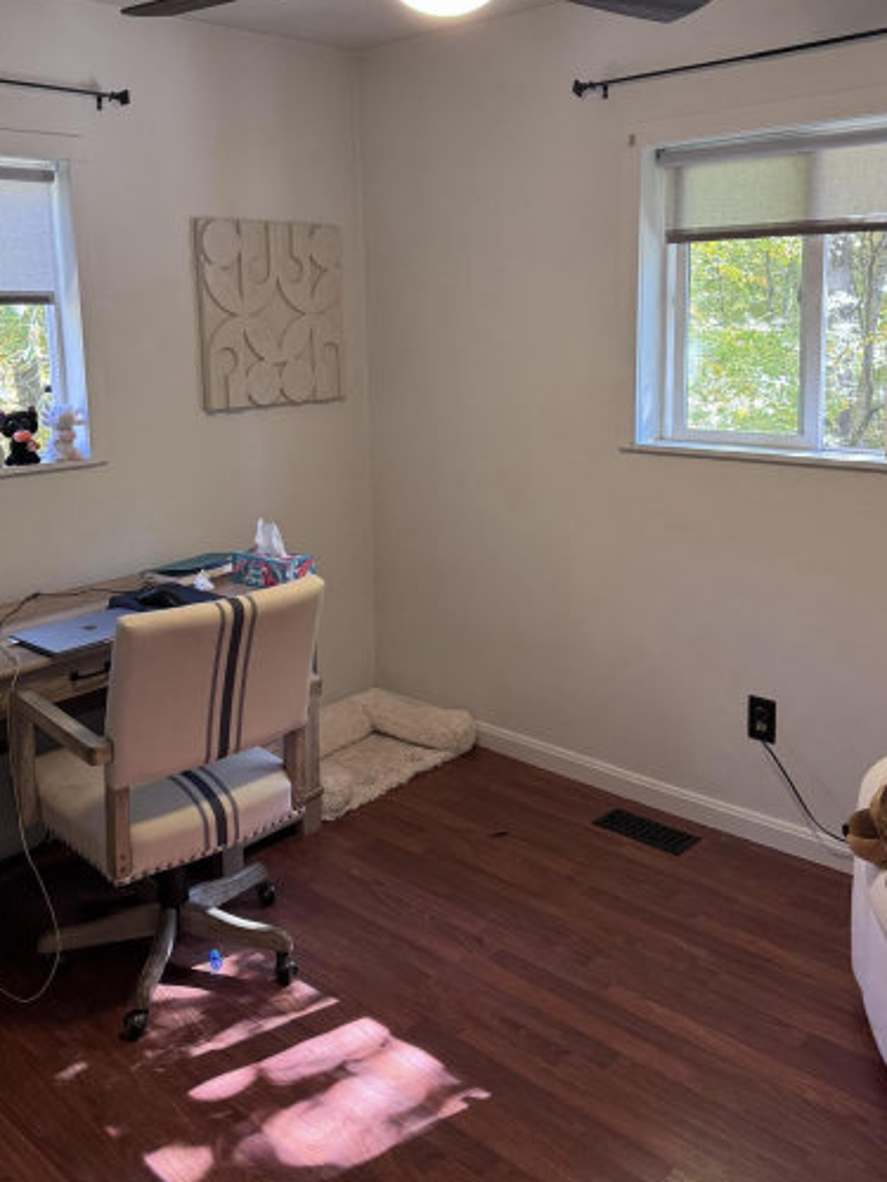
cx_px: 386
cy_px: 455
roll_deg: +1.2
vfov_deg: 56.2
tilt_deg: -7.6
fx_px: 1093
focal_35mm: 32
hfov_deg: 44.1
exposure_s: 1/60
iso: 250
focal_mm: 6.76
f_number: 1.78
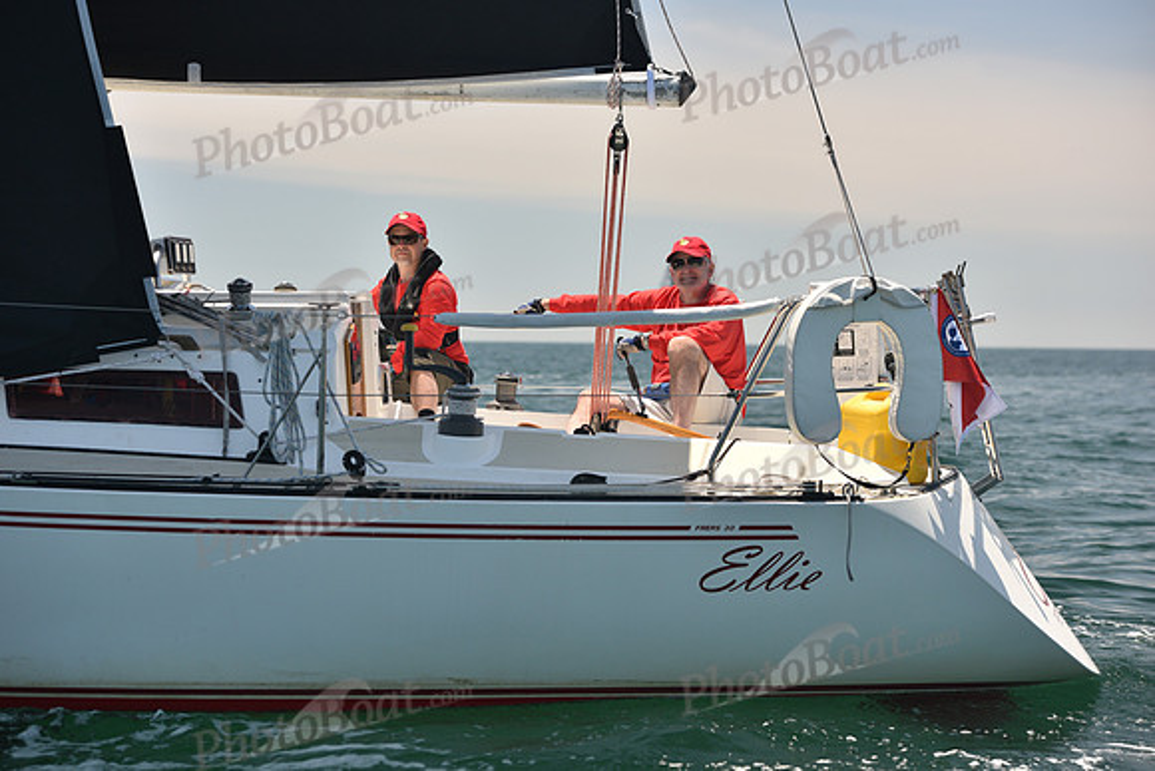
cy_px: 386
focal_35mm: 100
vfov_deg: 13.7
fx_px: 3209
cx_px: 578
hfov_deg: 20.4
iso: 250
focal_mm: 100
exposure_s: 1/800
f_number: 4.5
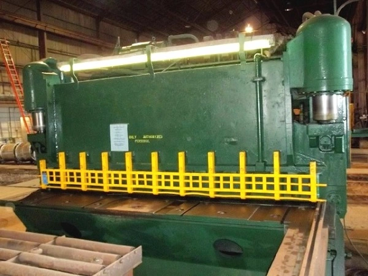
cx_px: 184
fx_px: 351
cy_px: 138
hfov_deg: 55.4
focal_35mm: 33
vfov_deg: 42.9
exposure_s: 1/30
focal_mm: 5.9
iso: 320
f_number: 3.3
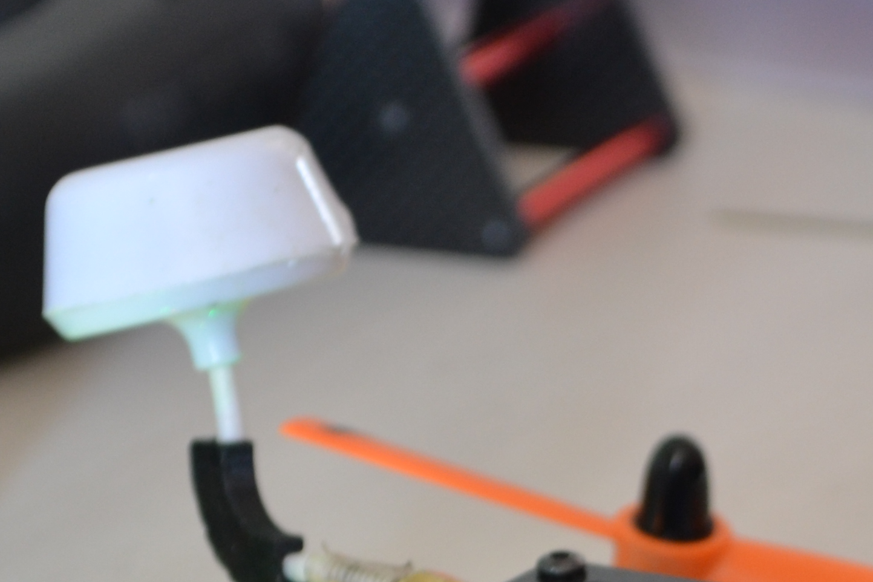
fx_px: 6038
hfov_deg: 8.3
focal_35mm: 249
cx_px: 716
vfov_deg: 5.5
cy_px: 849
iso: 400
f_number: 5.6
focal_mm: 52
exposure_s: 1/15
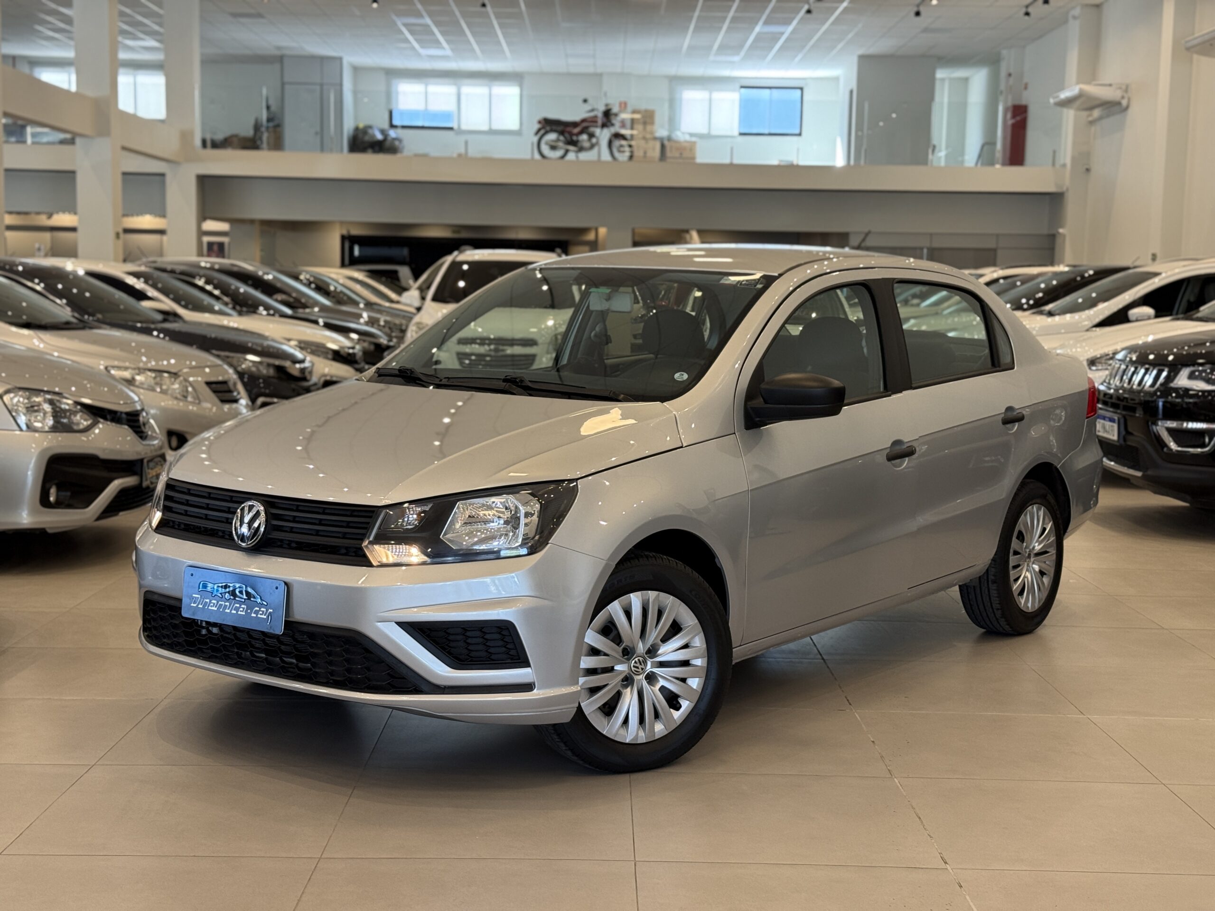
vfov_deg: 30.3
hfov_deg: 39.7
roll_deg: -0.7
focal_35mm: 48
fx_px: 1685
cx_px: 608
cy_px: 456
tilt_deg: -5.2
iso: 80
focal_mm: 6.76
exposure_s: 1/60
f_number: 1.78
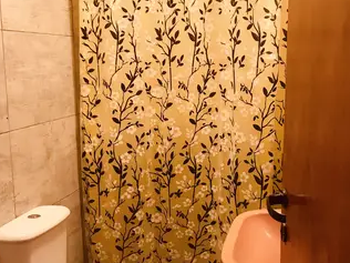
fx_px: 394
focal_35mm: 39
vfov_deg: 36.6
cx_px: 185
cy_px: 166
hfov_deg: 47.8
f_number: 1.8
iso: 50
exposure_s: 1/17
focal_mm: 3.99
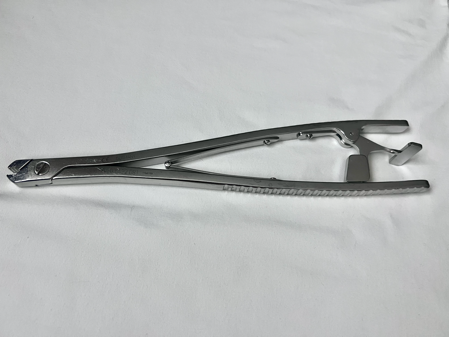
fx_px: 337
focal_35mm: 26
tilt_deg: -63.9
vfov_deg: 53.1
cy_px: 168
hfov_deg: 67.3
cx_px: 224
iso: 400
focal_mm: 5.7
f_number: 1.5
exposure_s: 1/60
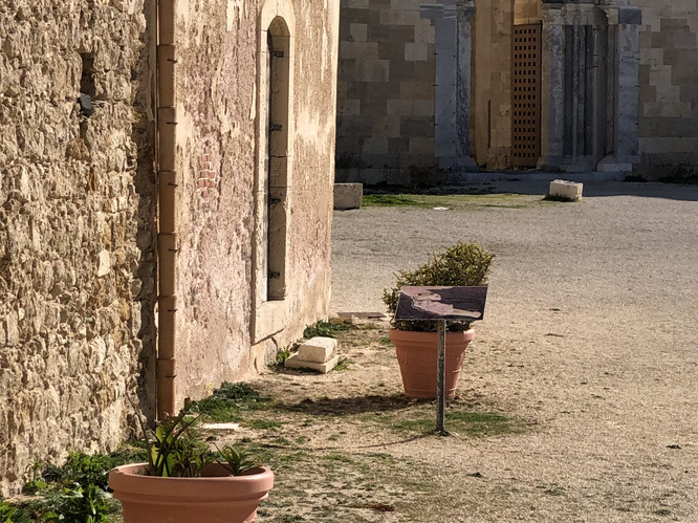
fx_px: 2520
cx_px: 623
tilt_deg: +2.8
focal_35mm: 125
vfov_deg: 11.7
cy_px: 16
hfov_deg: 15.6
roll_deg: +0.6
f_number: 2.4
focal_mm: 6
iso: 16
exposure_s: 1/1799
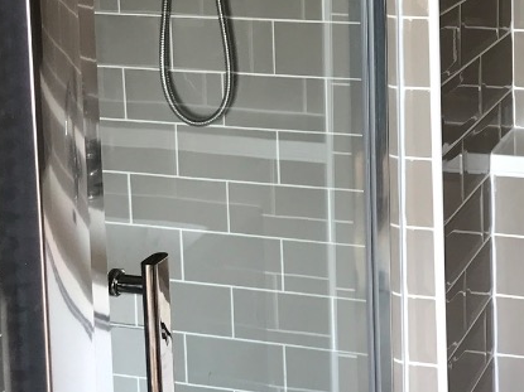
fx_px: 1226
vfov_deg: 17.3
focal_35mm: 81
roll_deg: +1.2
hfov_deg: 23.2
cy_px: -91
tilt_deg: -5.7
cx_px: 520
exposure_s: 1/50
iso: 25
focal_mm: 3.99
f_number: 1.8
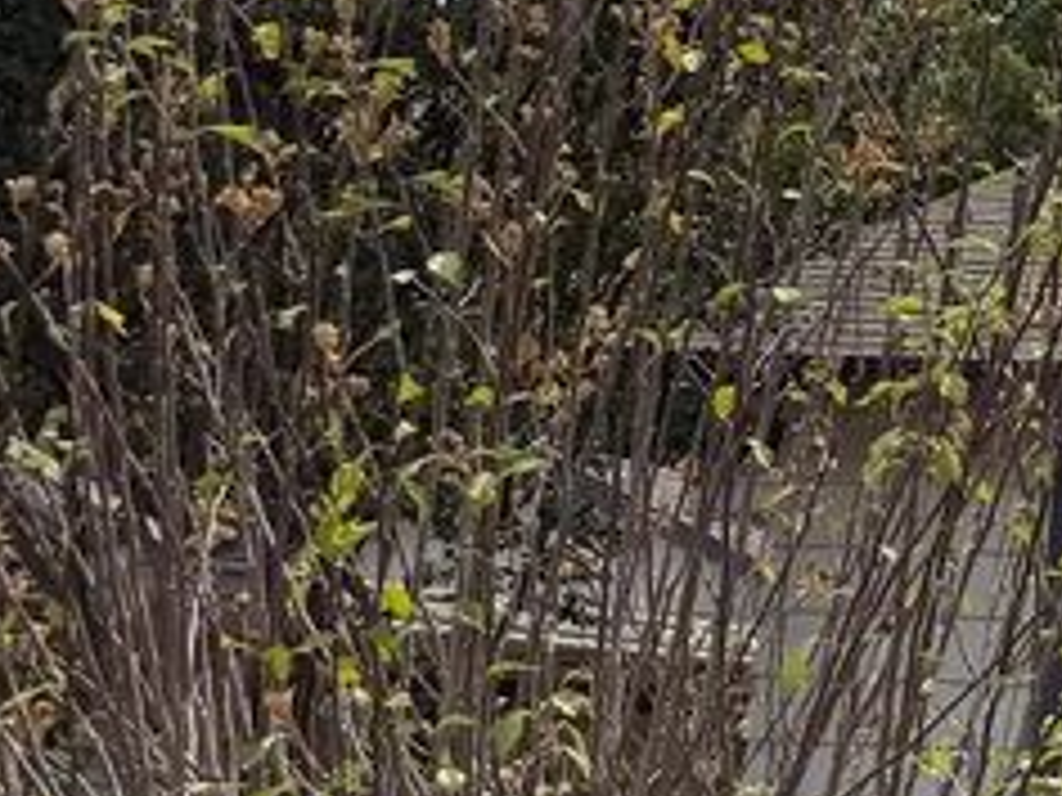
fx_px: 3191
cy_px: 360
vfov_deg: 14.2
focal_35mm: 104
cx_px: 2214
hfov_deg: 14.9
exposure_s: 1/6711
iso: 80
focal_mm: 6.76
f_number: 1.78
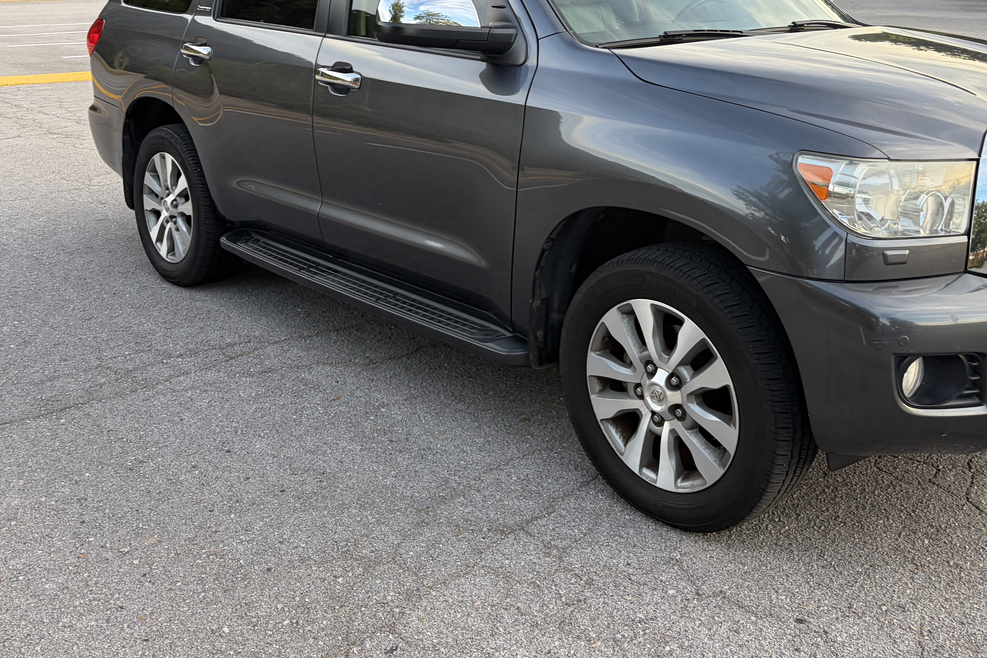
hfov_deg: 51.7
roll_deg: +1.2
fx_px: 1014
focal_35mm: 37
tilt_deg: -8.1
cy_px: 163
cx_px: 558
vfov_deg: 35.1
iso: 80
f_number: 1.6
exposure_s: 1/190
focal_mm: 5.96
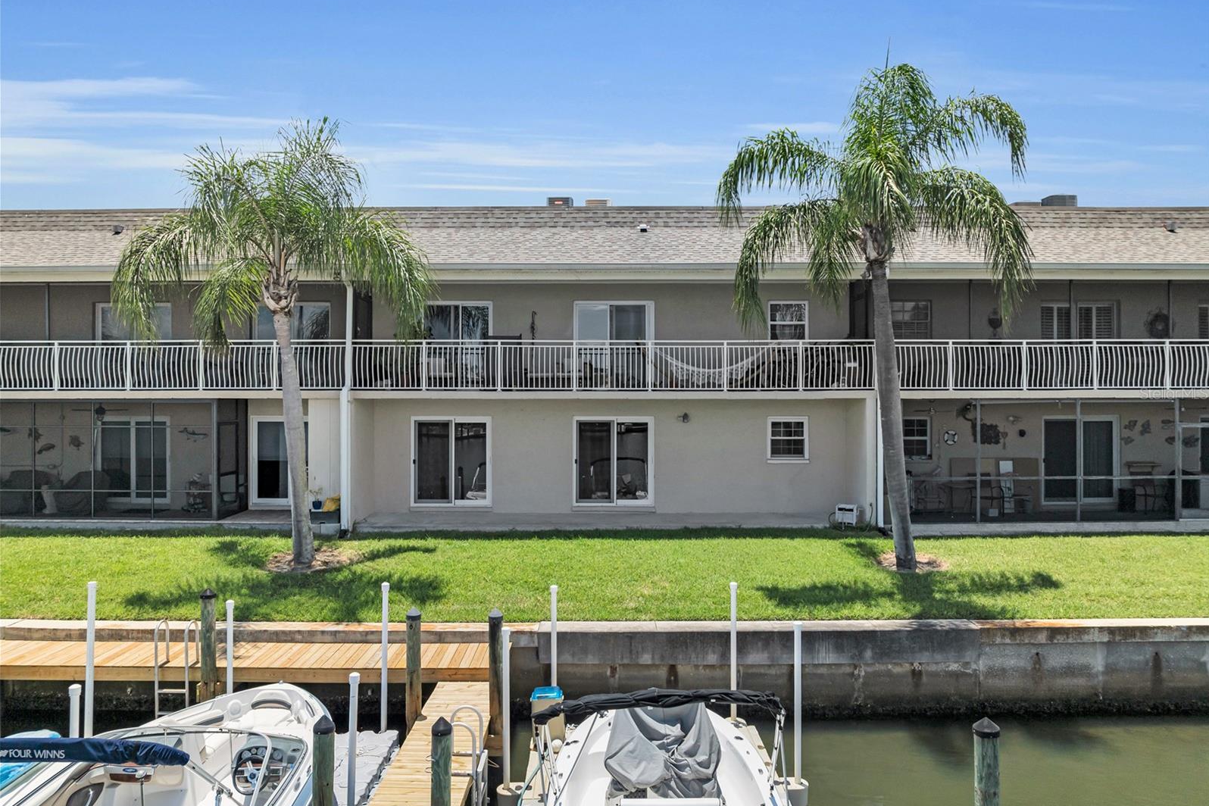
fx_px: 840
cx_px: 605
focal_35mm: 25
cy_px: 393
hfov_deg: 71.5
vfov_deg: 51.3
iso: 180
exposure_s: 1/4000
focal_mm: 12.29
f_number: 2.8
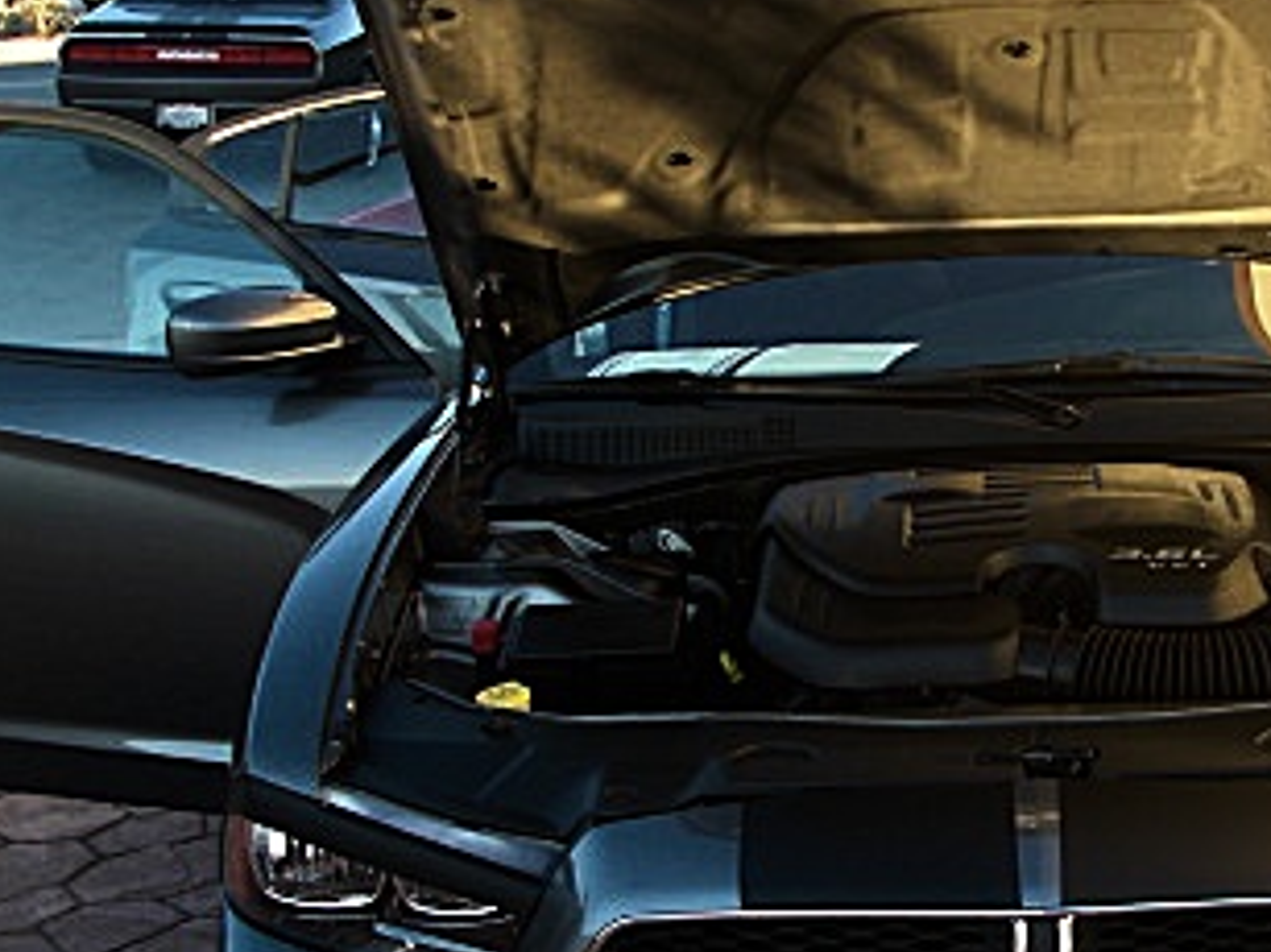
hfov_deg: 25.5
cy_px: 530
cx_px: 1035
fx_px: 2753
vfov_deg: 19.6
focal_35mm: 75
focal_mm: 6.3
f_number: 2.8
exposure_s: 1/80
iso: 50
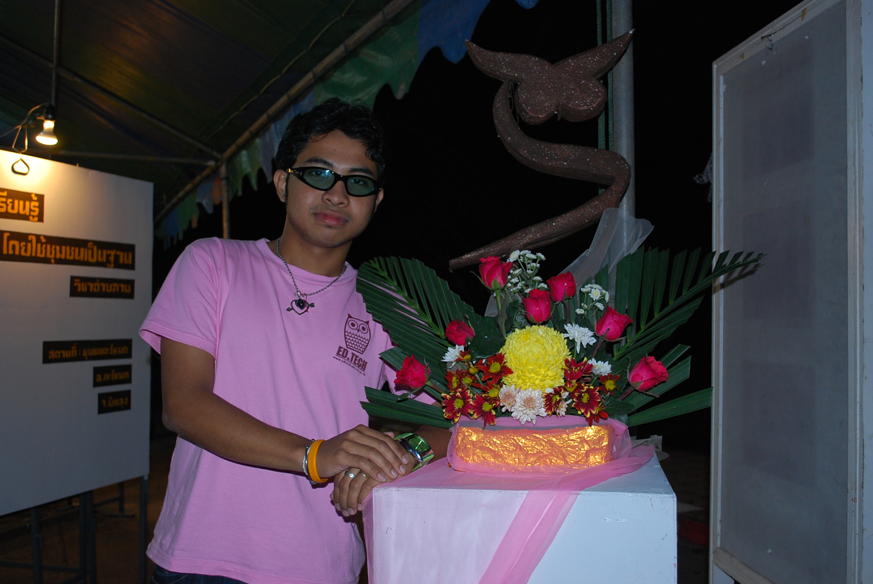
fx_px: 874
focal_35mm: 36
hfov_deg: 53.1
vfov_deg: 37.0
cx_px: 436
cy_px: 292
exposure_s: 1/40
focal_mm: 24
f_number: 4.2
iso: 400
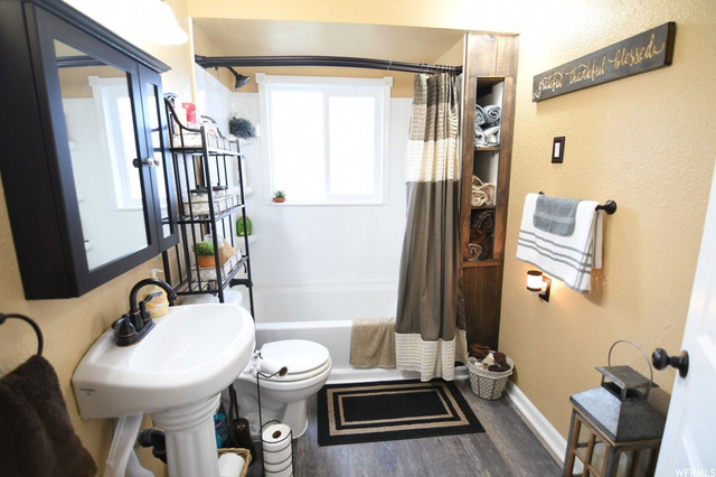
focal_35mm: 17
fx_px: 343
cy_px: 238
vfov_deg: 69.6
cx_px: 358
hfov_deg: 92.5
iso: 220
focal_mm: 11.5
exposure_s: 1/20
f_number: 2.8
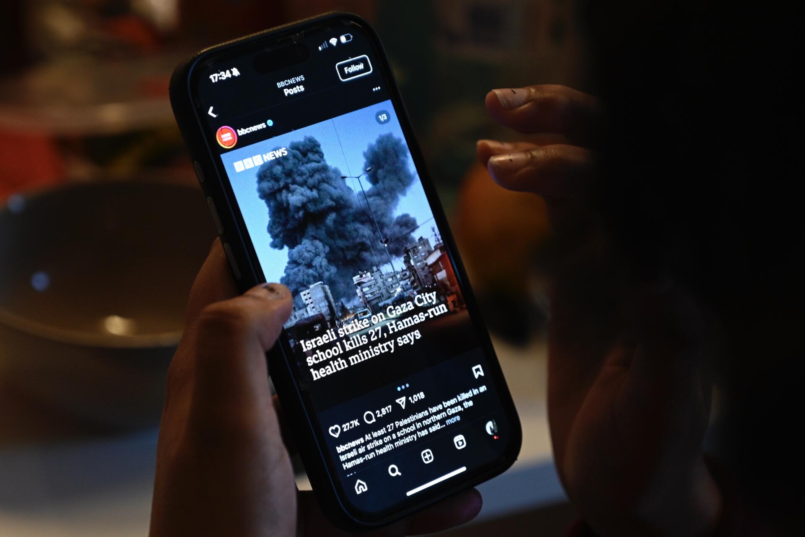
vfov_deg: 20.0
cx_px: 402
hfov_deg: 29.6
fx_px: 1521
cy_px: 268
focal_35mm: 68
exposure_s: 1/80
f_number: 4
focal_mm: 68
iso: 1000
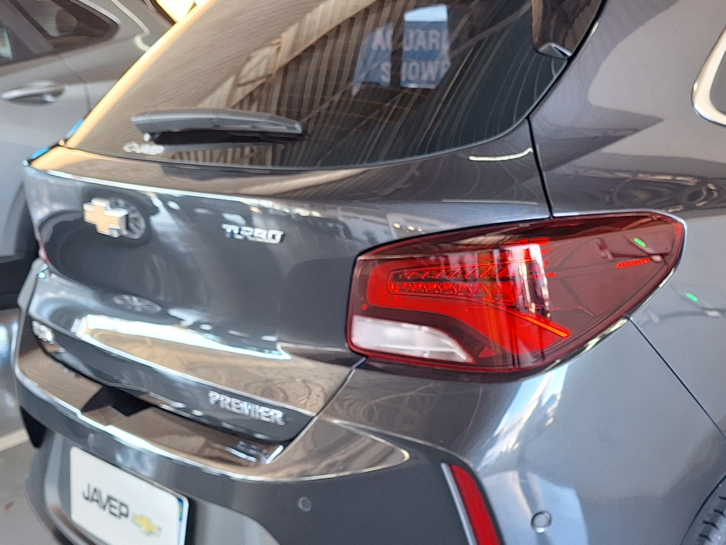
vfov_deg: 27.4
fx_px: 1111
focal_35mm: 53
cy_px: 357
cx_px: 667
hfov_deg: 34.0
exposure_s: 1/50
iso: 40
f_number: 1.8
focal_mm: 5.54
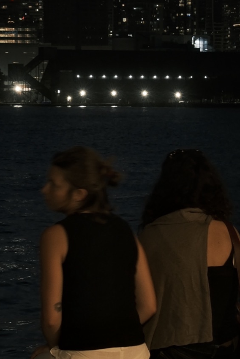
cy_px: 56
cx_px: 11
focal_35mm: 74
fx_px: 739
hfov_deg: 18.1
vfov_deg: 26.7
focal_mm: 23
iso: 200
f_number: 4
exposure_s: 1/4
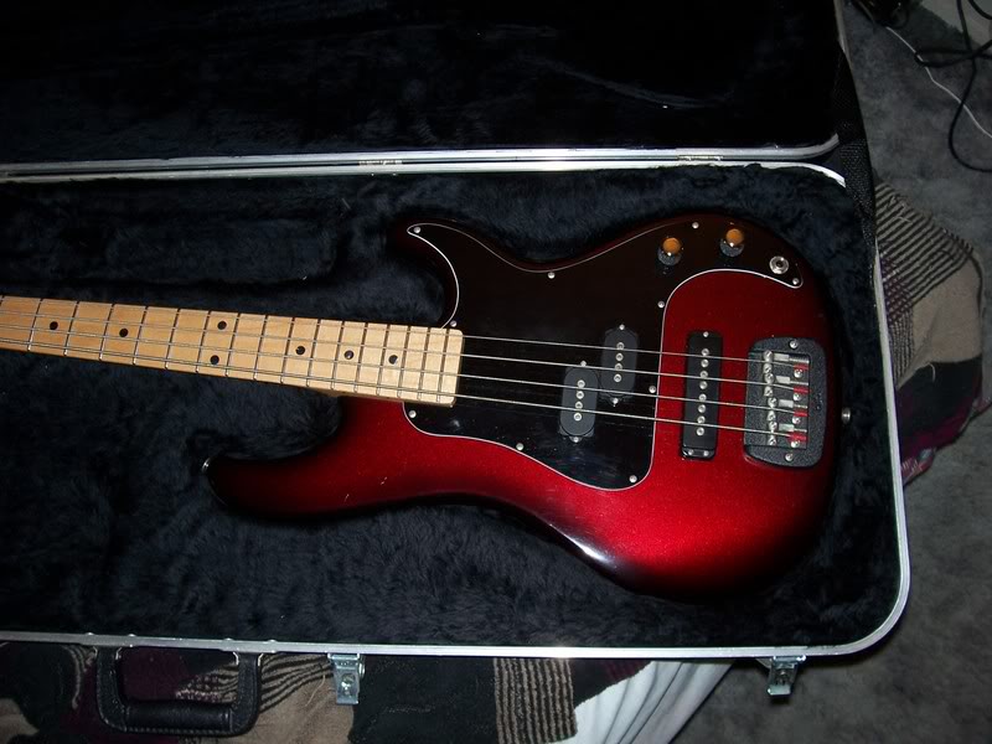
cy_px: 372
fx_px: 974
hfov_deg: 54.0
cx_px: 496
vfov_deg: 41.8
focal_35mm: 34
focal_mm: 5.6
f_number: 2.7
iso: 80
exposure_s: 1/60
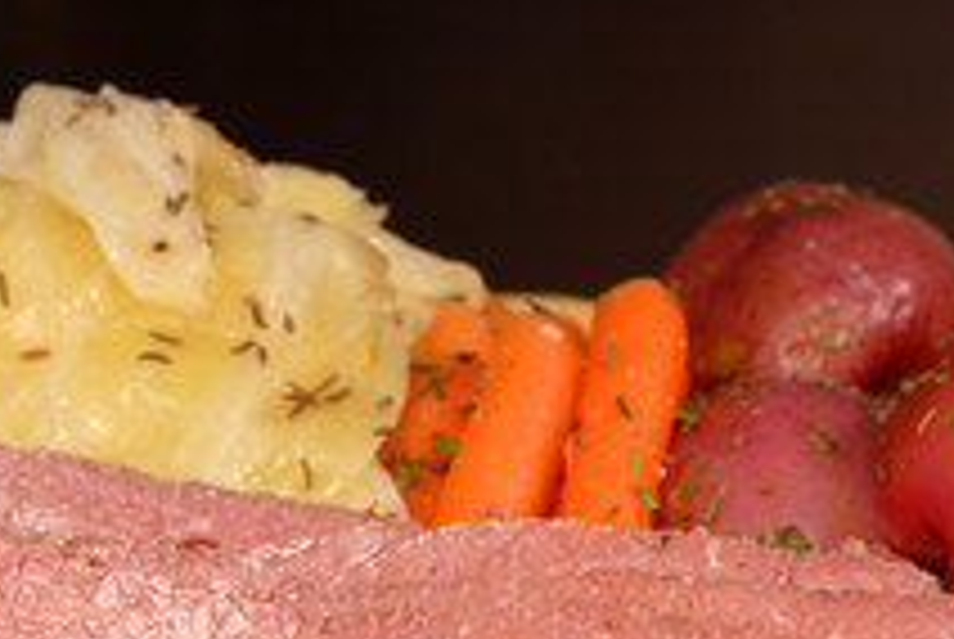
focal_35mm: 173
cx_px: 454
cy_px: 695
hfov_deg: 11.9
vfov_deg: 7.9
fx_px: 4591
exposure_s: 1/200
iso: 100
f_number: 7.1
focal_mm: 50
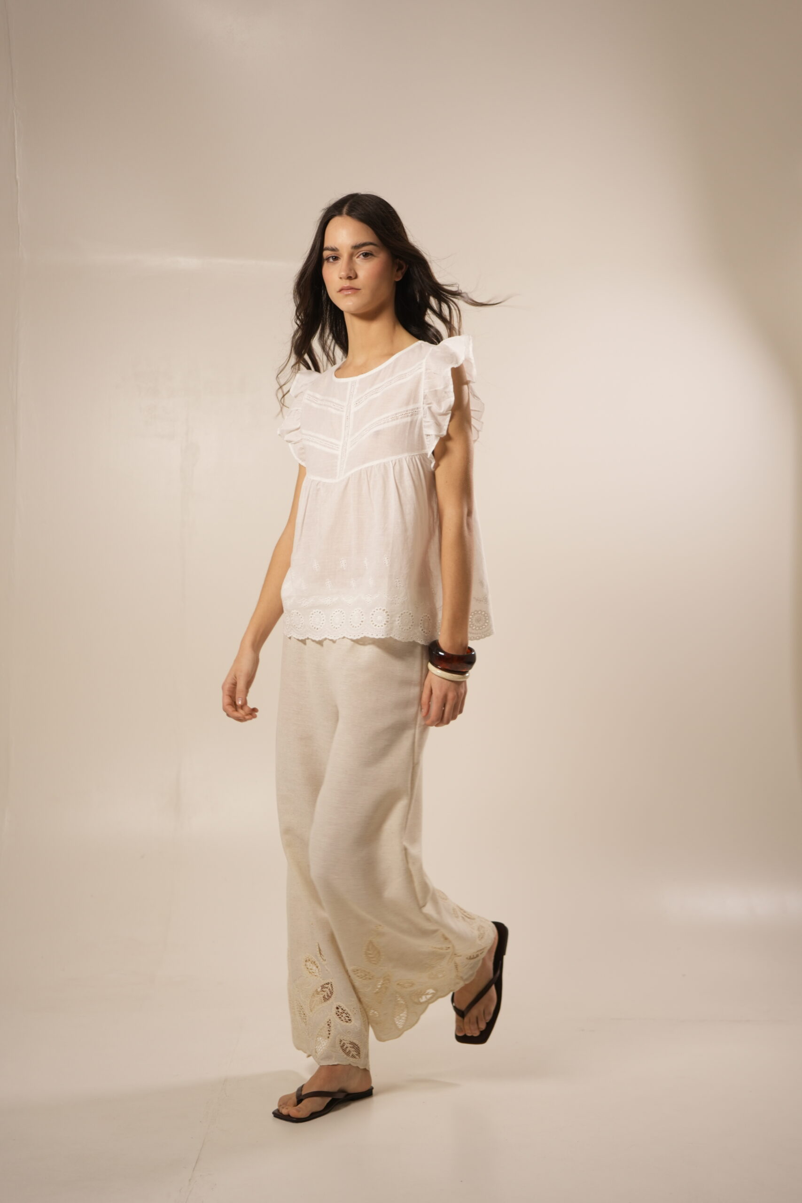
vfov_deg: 39.6
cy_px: 602
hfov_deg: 27.0
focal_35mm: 50
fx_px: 1670
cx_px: 401
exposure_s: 1/100
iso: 400
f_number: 2.8
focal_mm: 50
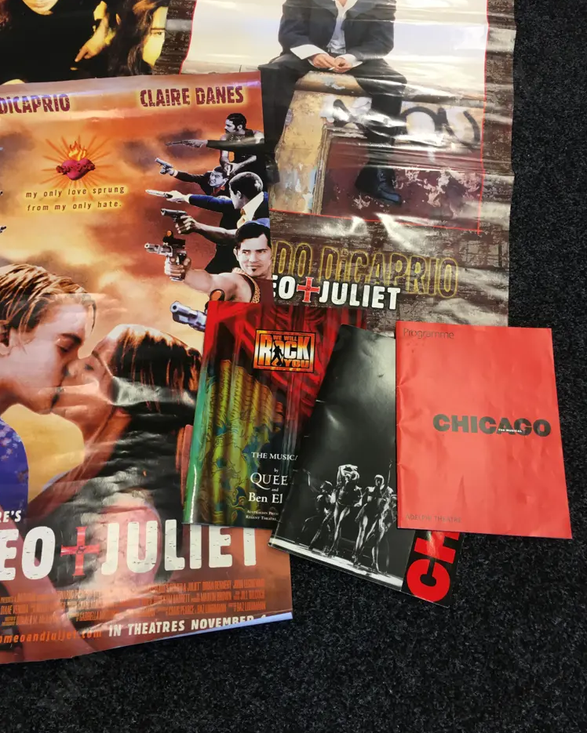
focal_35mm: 31
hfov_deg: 47.1
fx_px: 673
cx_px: 289
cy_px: 392
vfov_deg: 57.1
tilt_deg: -68.9
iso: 40
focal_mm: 4.15
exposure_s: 1/17
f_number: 2.2
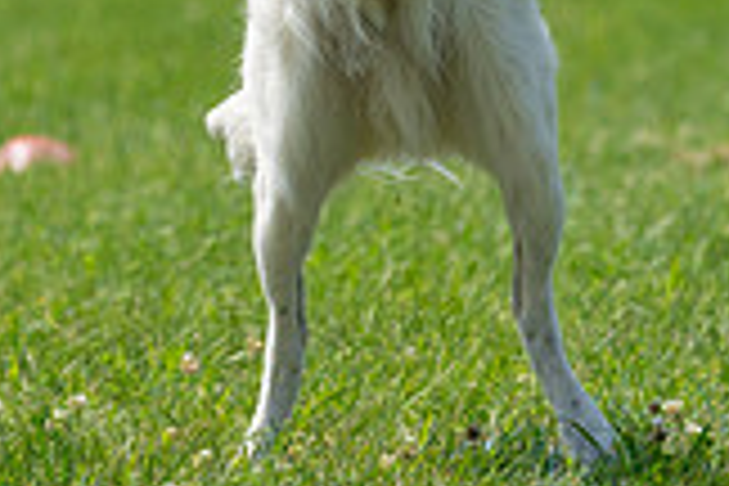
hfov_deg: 2.3
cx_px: 412
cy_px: -236
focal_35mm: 887
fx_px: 17960
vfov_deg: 1.5
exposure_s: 1/4000
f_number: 5.6
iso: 800
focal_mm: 239
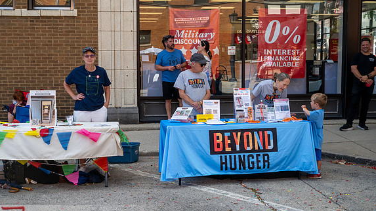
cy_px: 104
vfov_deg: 23.9
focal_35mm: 50
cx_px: 186
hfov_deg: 41.3
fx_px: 498
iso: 400
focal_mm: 47
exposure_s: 1/500
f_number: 5.6
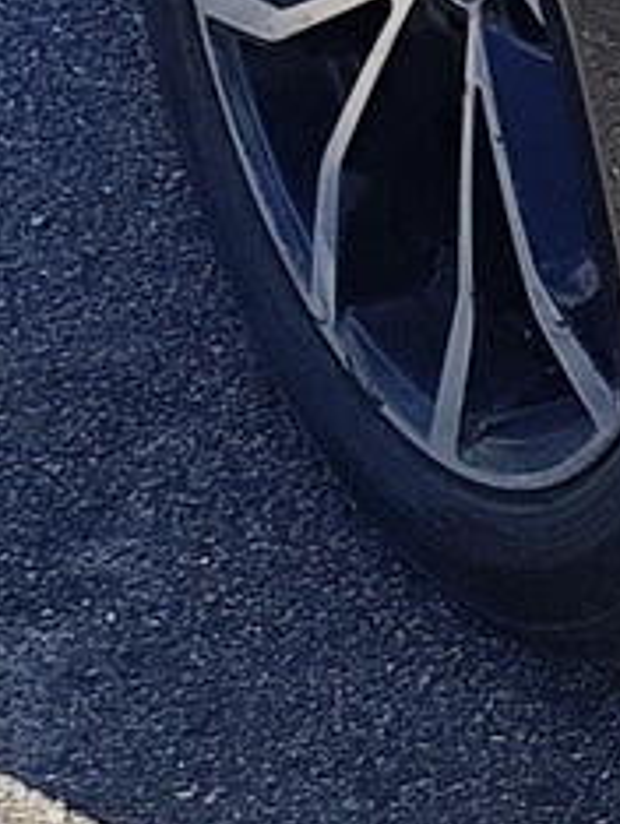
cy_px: -1482
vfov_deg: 7.5
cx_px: 1483
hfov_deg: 6.0
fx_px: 5697
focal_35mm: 239
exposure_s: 1/689
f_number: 1.65
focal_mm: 6.14
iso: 50
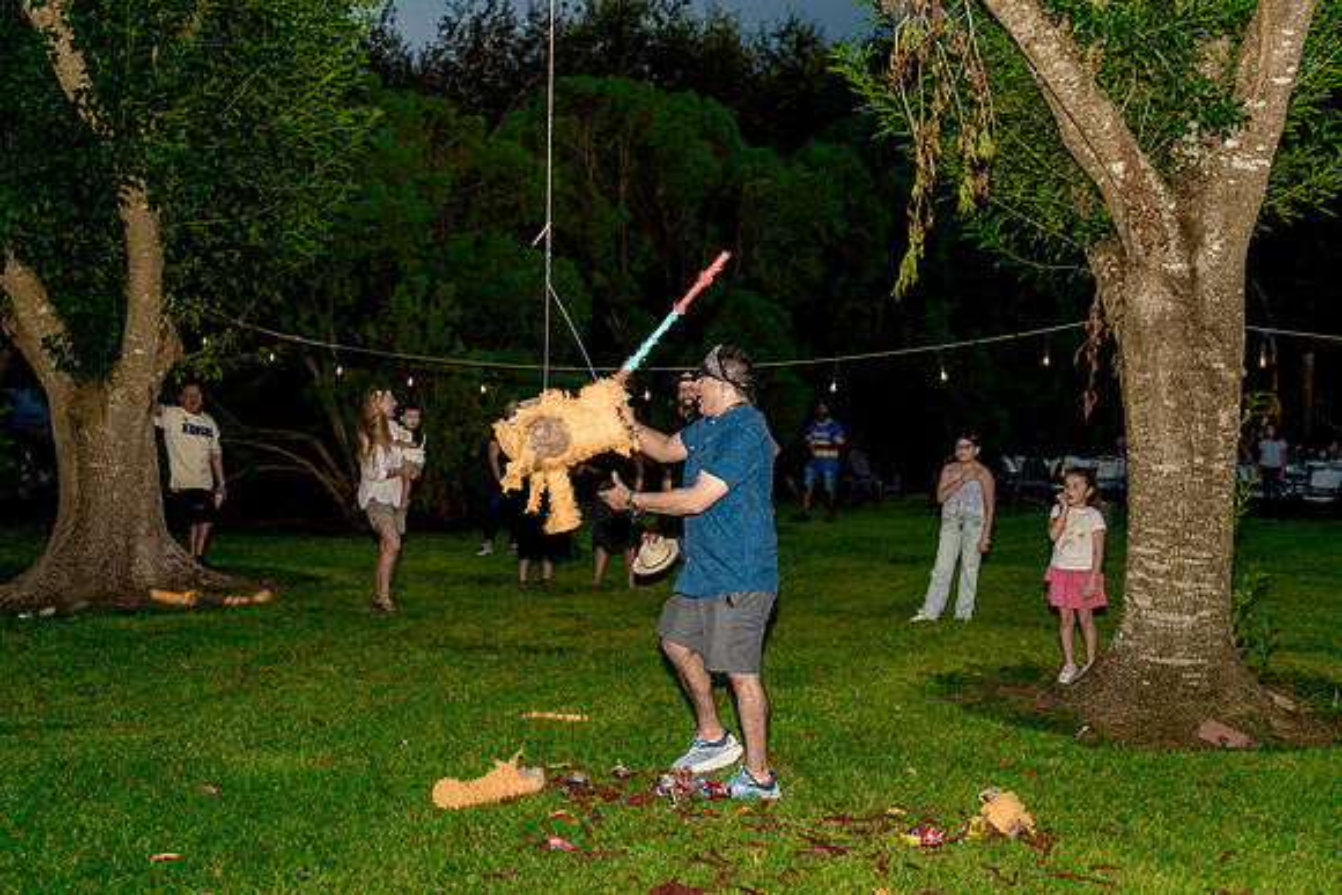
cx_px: 671
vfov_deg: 31.9
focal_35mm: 42
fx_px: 1566
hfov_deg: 46.4
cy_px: 448
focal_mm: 42
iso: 2000
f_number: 2.8
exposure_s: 1/250
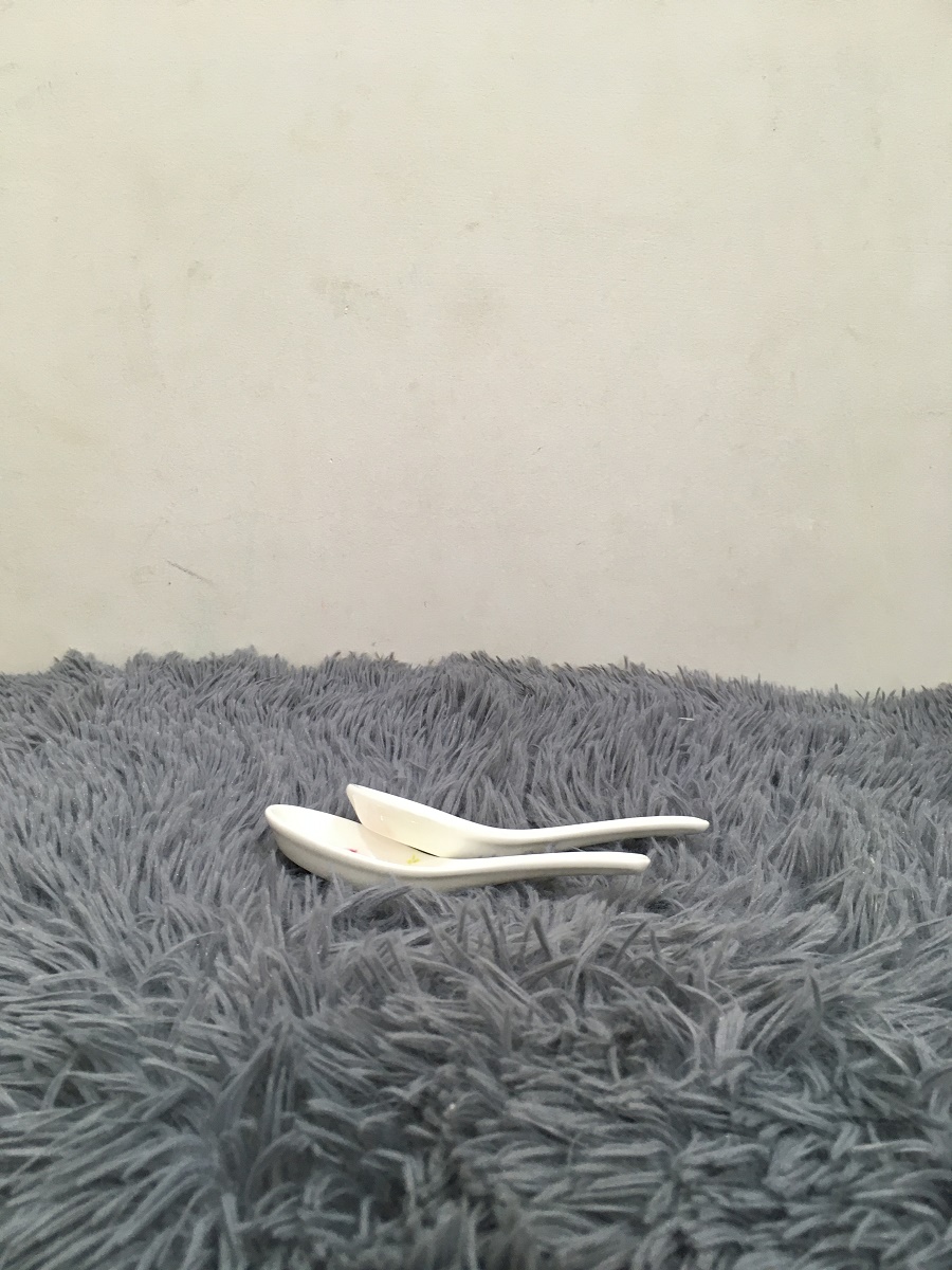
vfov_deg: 61.7
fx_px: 1063
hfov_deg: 48.2
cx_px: 476
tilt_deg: -12.9
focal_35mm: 29
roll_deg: -1.6
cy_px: 635
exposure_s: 1/33
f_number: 2.2
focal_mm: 4.15
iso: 100
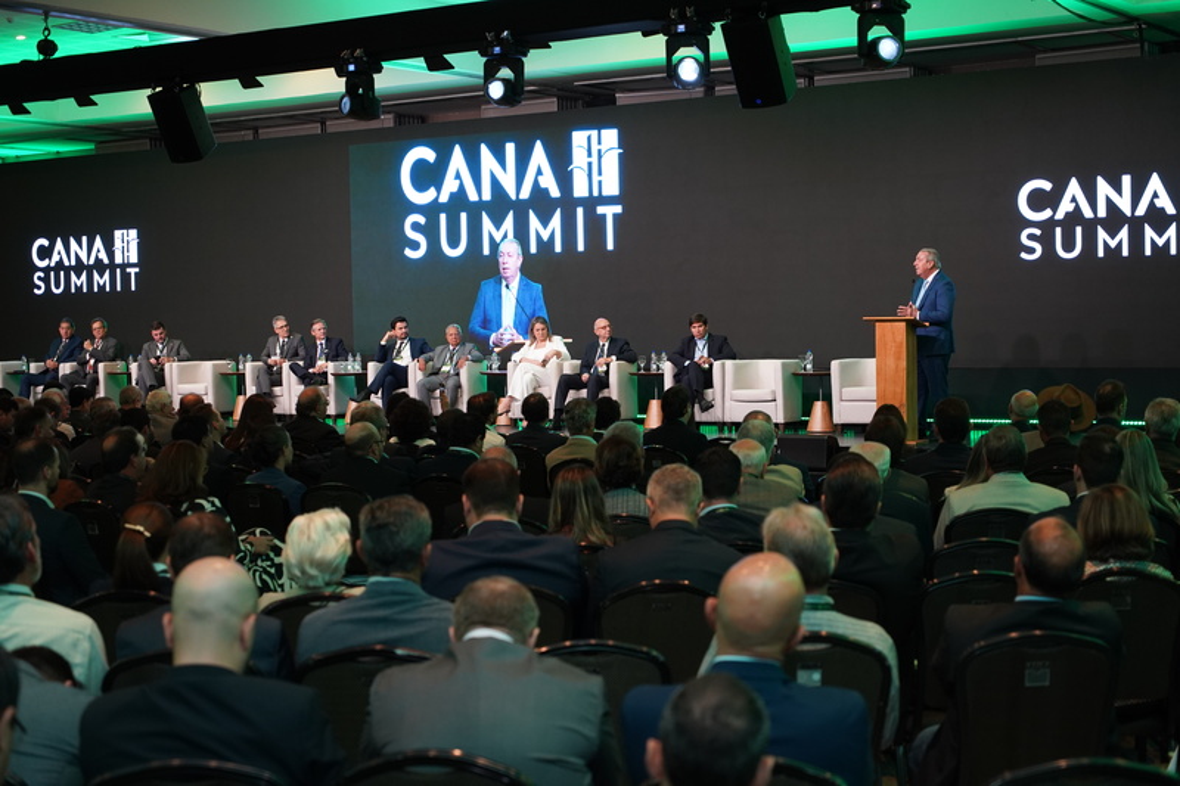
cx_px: 590
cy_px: 393
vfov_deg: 24.6
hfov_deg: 36.3
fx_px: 1802
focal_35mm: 55
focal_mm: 55
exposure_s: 1/100
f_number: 4
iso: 2000
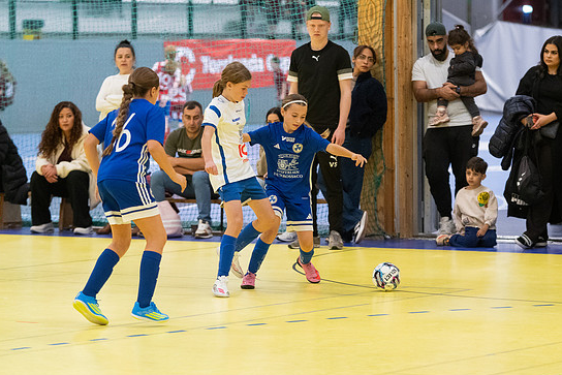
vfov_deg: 7.0
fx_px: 3045
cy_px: 183
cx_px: 296
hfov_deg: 10.5
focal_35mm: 195
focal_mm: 122
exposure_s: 1/500
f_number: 3.2
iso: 4500
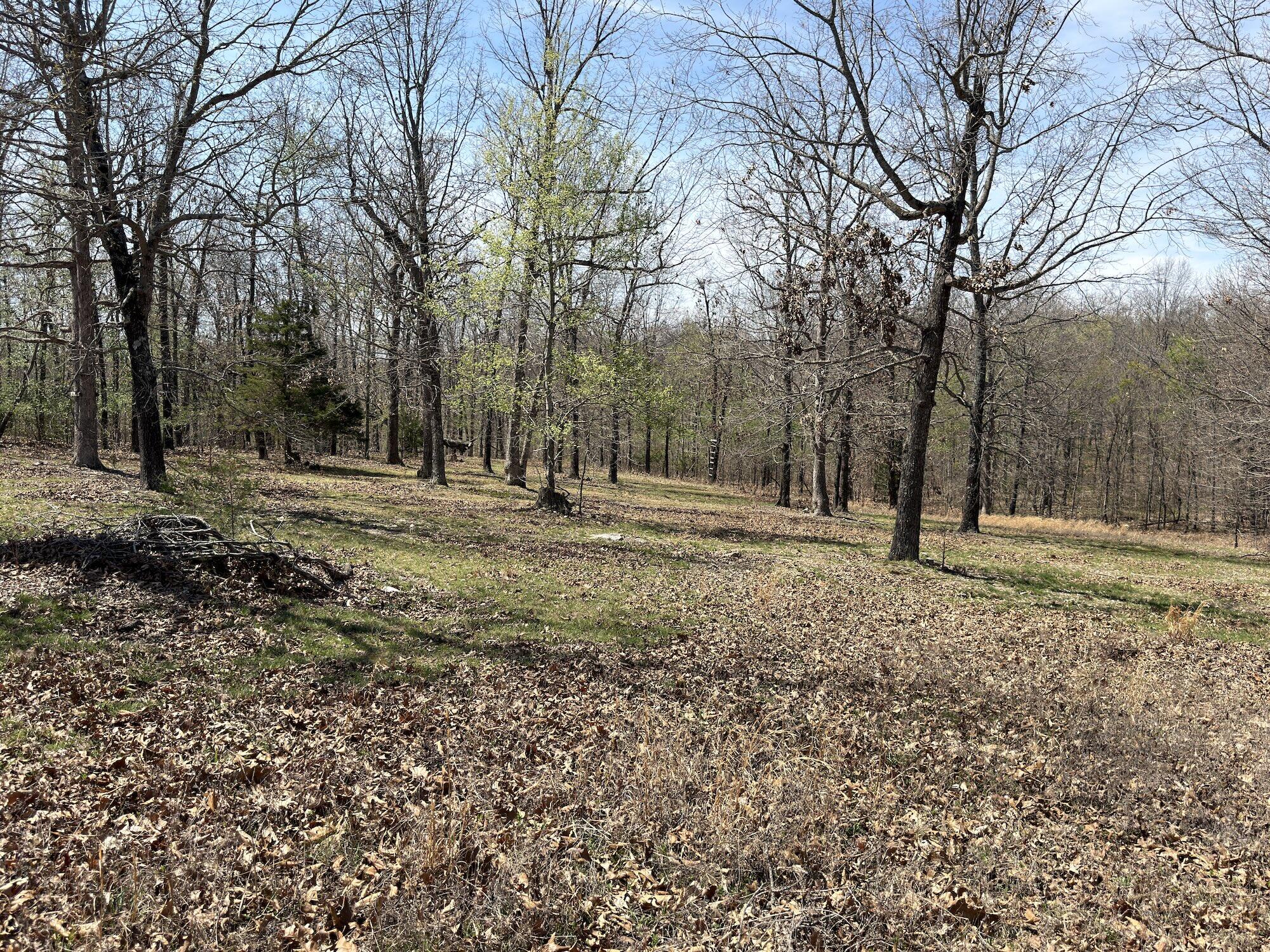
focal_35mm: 30
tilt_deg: -6.3
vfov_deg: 46.8
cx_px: 635
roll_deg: -0.4
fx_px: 1101
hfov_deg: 60.0
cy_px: 476
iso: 64
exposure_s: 1/2915
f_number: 1.78
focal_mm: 6.76
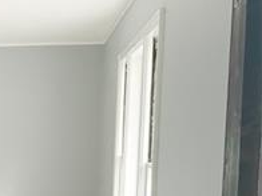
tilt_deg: -1.9
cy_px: 148
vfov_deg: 17.3
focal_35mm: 85
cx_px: -163
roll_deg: -0.7
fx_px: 643
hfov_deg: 19.2
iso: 125
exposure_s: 1/61
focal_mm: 5.7
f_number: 1.5
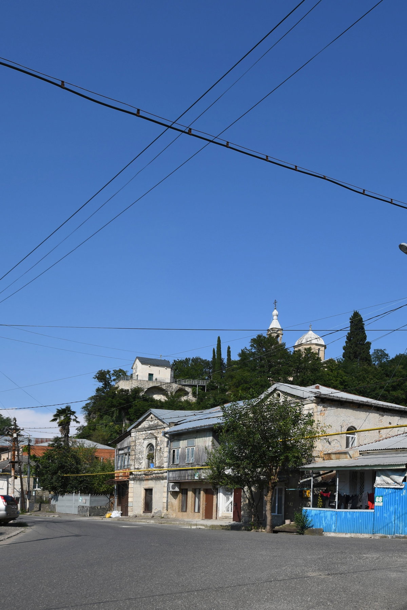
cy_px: 305
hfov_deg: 43.6
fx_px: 509
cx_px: 204
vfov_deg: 61.9
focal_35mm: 30
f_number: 8
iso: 100
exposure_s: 1/400
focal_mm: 20
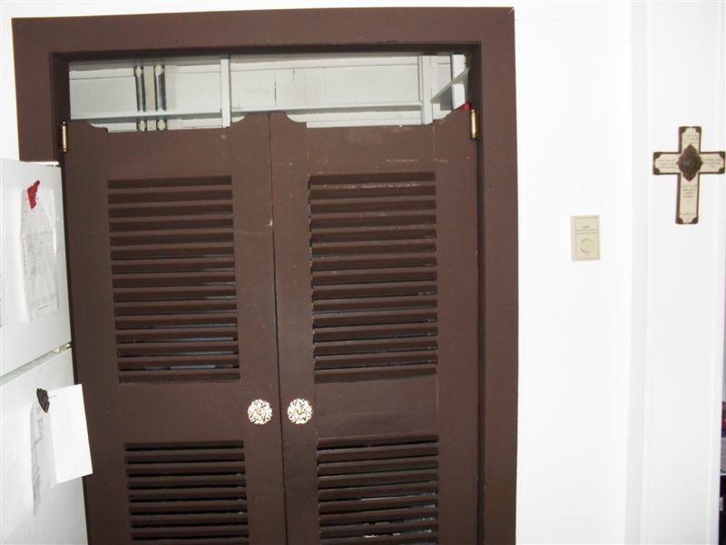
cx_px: 363
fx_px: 734
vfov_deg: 40.7
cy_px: 272
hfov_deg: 52.6
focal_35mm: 35
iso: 200
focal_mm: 6.3
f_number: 3.2
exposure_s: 1/45
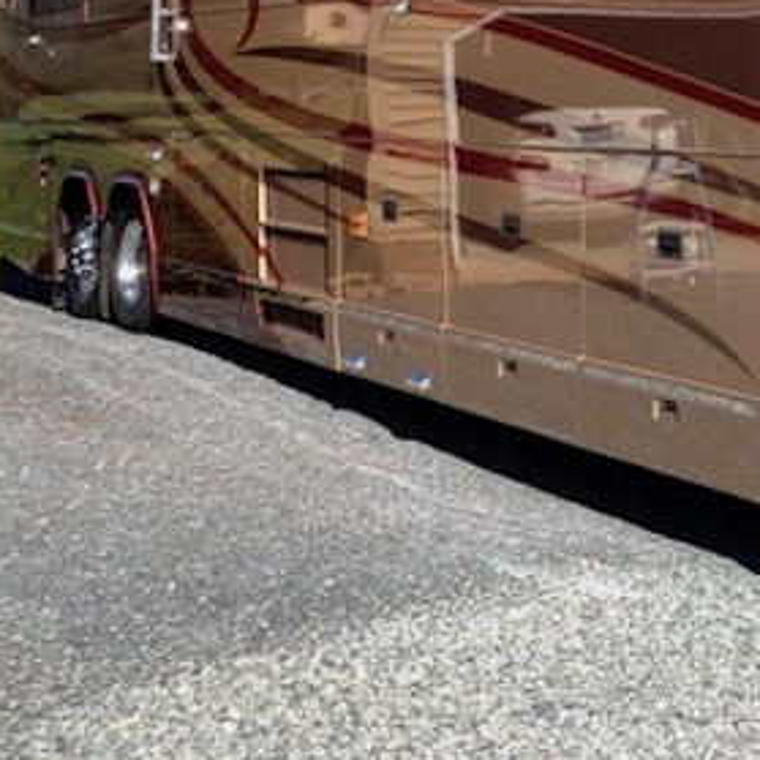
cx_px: 885
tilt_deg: +0.7
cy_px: 69
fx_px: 1540
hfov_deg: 25.2
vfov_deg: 26.7
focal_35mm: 62
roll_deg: -0.6
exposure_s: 1/906
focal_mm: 4
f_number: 1.8
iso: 20
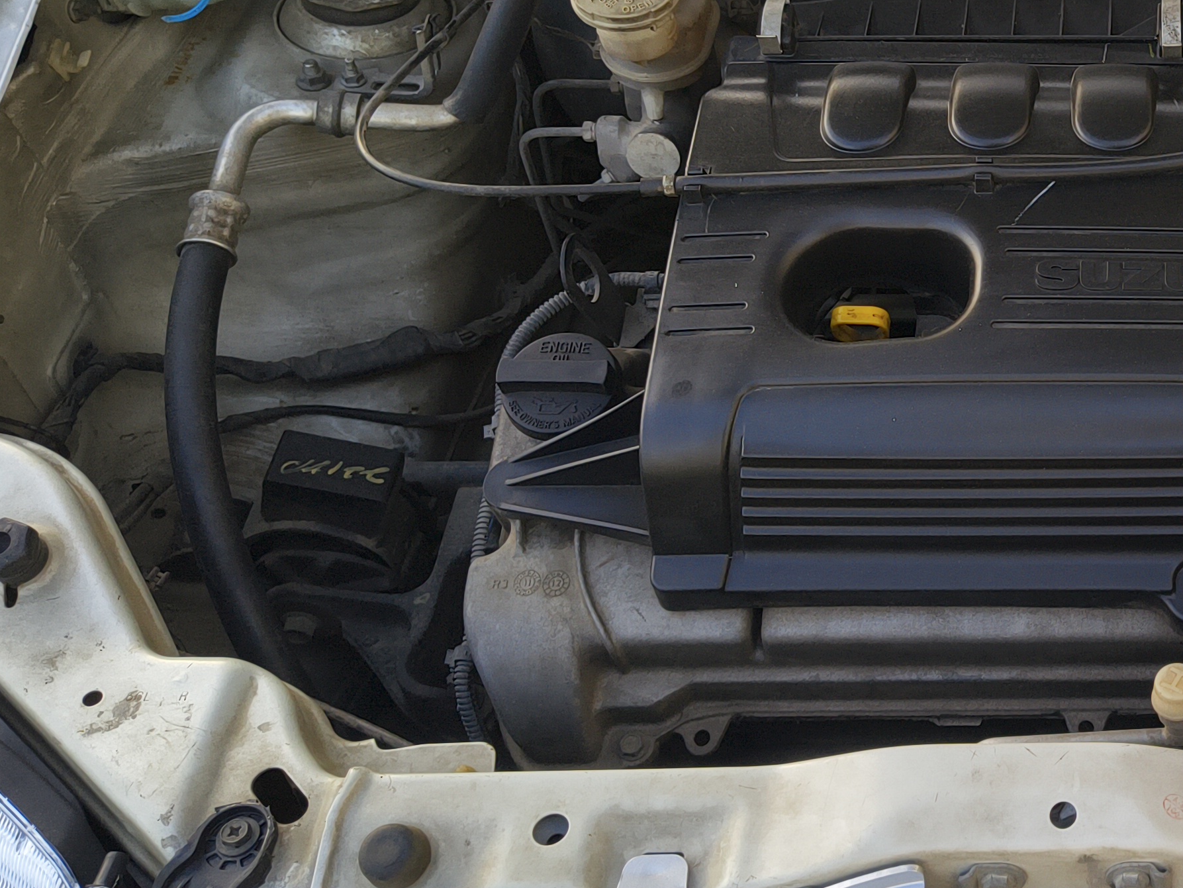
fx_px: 1880
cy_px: 283
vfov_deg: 26.4
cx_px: 1235
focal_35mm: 55
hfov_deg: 31.7
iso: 100
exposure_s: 1/110
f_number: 1.8
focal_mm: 5.56
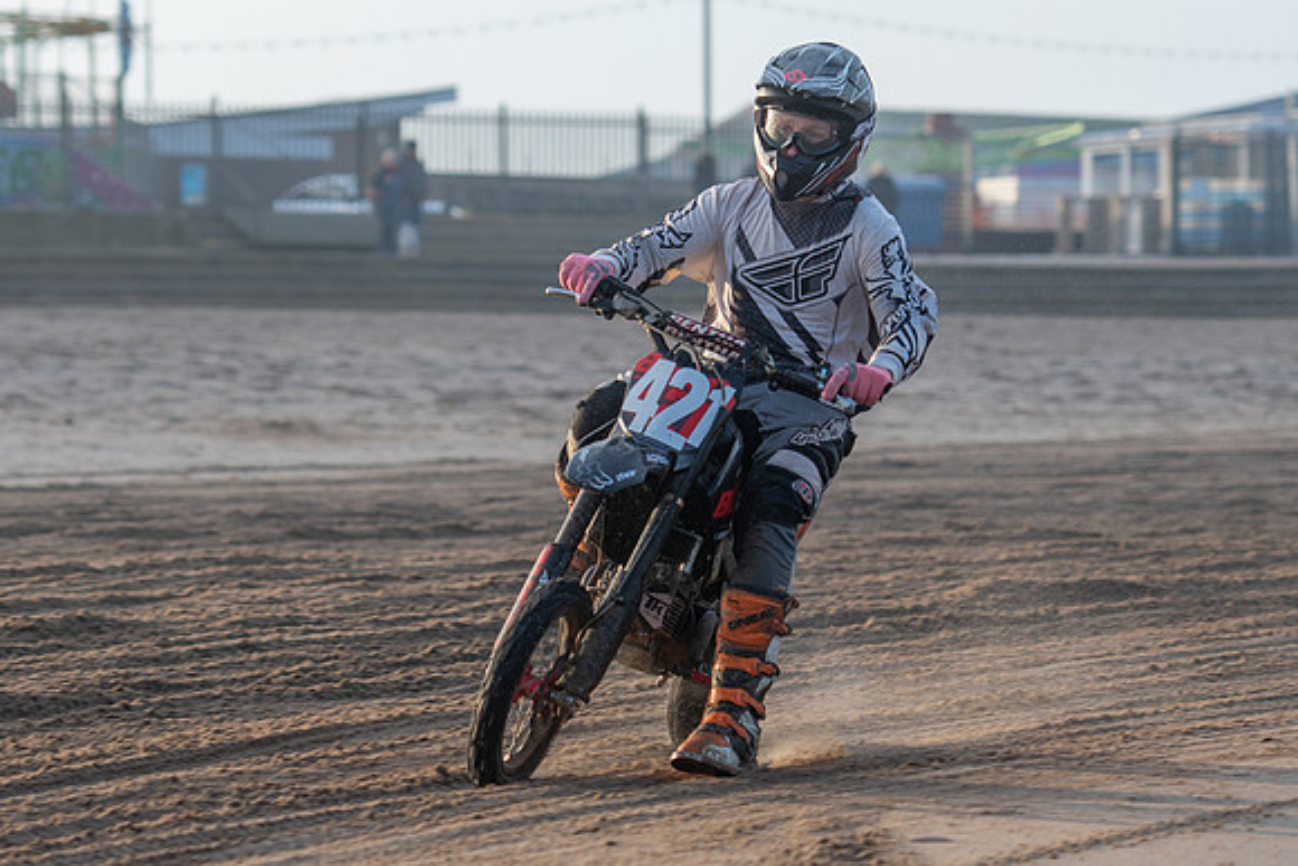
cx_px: 669
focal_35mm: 183
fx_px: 6616
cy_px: 481
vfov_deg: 7.5
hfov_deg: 11.2
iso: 100
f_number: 3.2
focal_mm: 100
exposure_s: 1/400
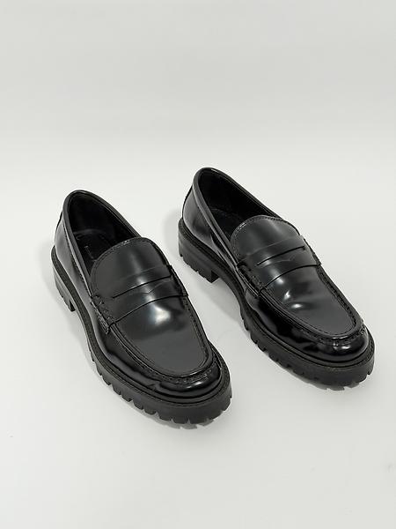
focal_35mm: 48
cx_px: 198
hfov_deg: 30.3
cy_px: 264
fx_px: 732
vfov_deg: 39.7
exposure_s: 1/89
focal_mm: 6.76
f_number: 1.78
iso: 100
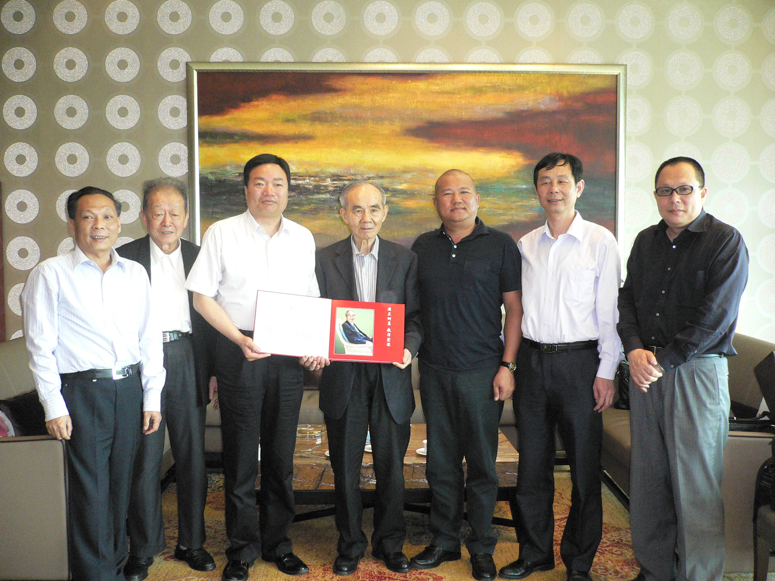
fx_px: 784
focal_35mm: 35
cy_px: 290
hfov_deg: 52.6
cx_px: 388
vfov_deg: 40.7
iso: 400
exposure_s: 1/60
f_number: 2.8
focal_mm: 5.8
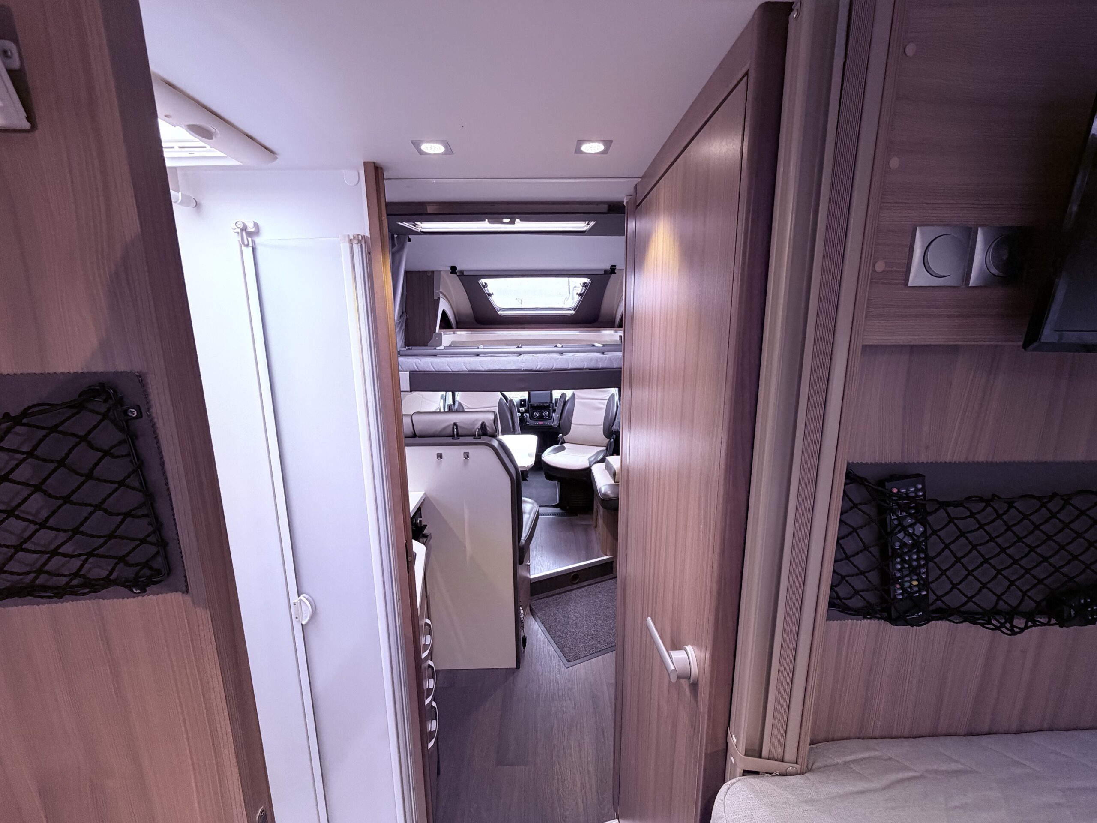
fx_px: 444
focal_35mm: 14
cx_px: 548
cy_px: 412
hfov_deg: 102.1
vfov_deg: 85.7
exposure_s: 1/100
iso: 250
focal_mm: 2.22
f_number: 2.2
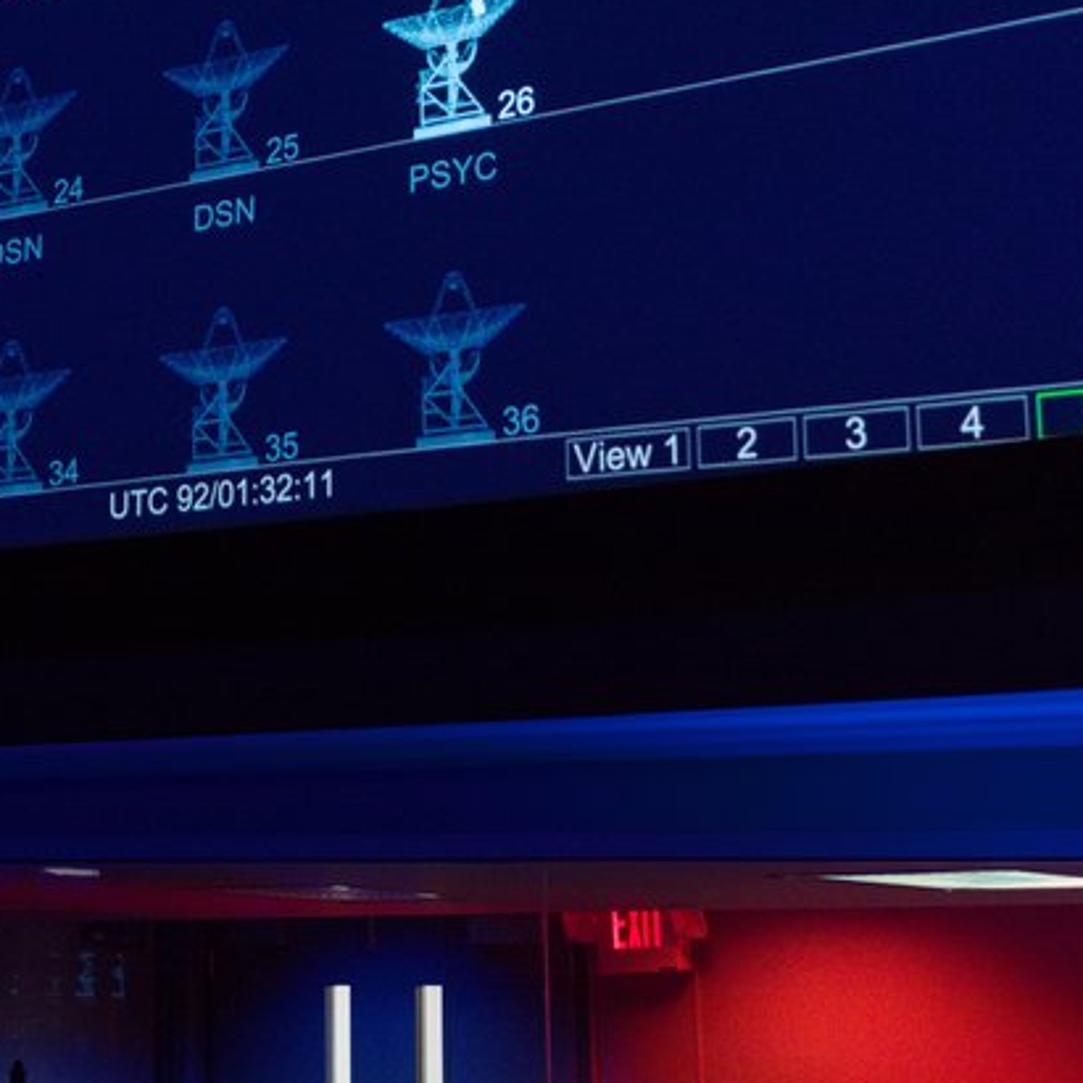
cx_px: -61
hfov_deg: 21.5
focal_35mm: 77
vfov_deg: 22.2
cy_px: 215
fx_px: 2726
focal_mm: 45
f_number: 4.5
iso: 3200
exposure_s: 1/80
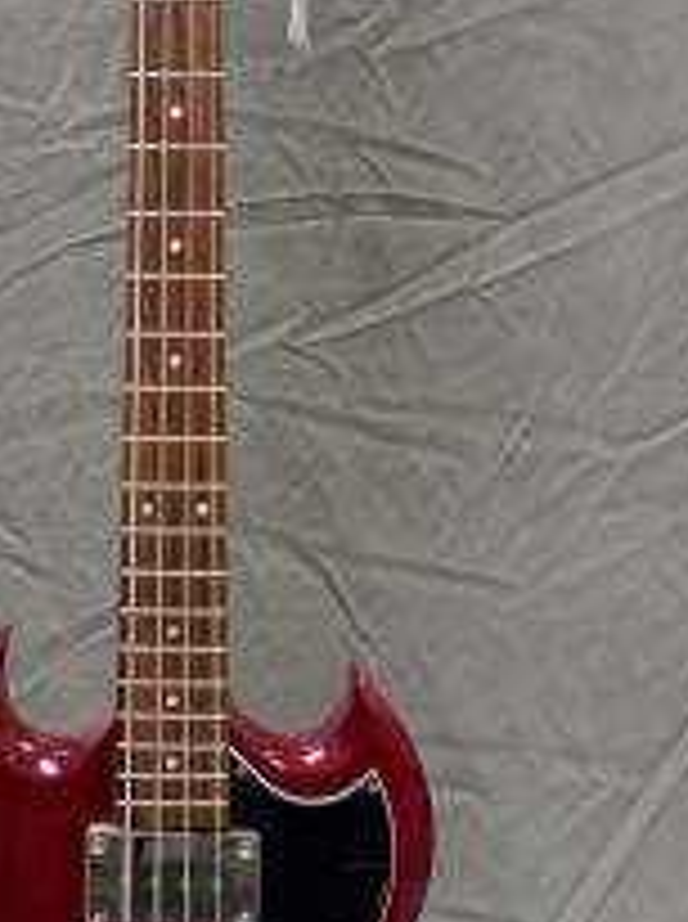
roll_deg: +0.9
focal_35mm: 61
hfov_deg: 23.6
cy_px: 391
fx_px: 1622
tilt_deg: -11.3
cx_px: 153
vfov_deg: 31.7
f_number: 1.78
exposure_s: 1/60
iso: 250
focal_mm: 6.76
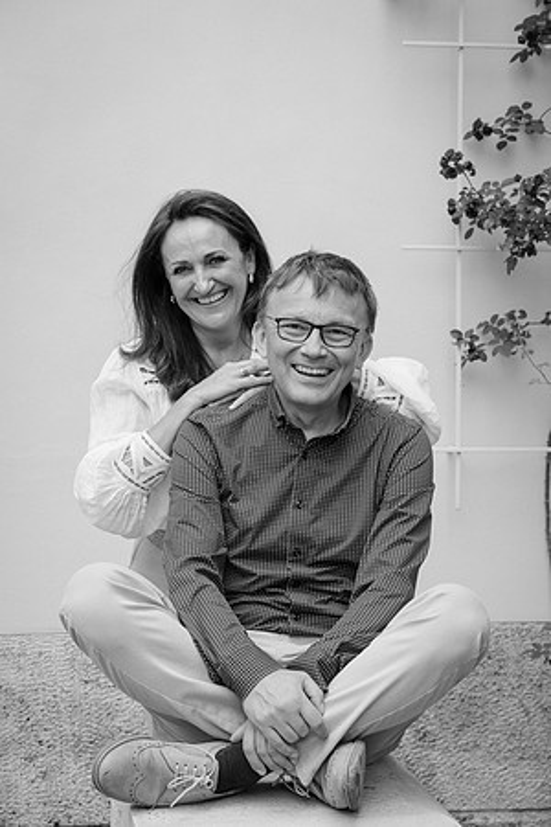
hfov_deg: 19.5
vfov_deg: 28.8
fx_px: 1607
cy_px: 414
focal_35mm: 70
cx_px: 276
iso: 100
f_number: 5.6
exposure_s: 1/200
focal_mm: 47.1
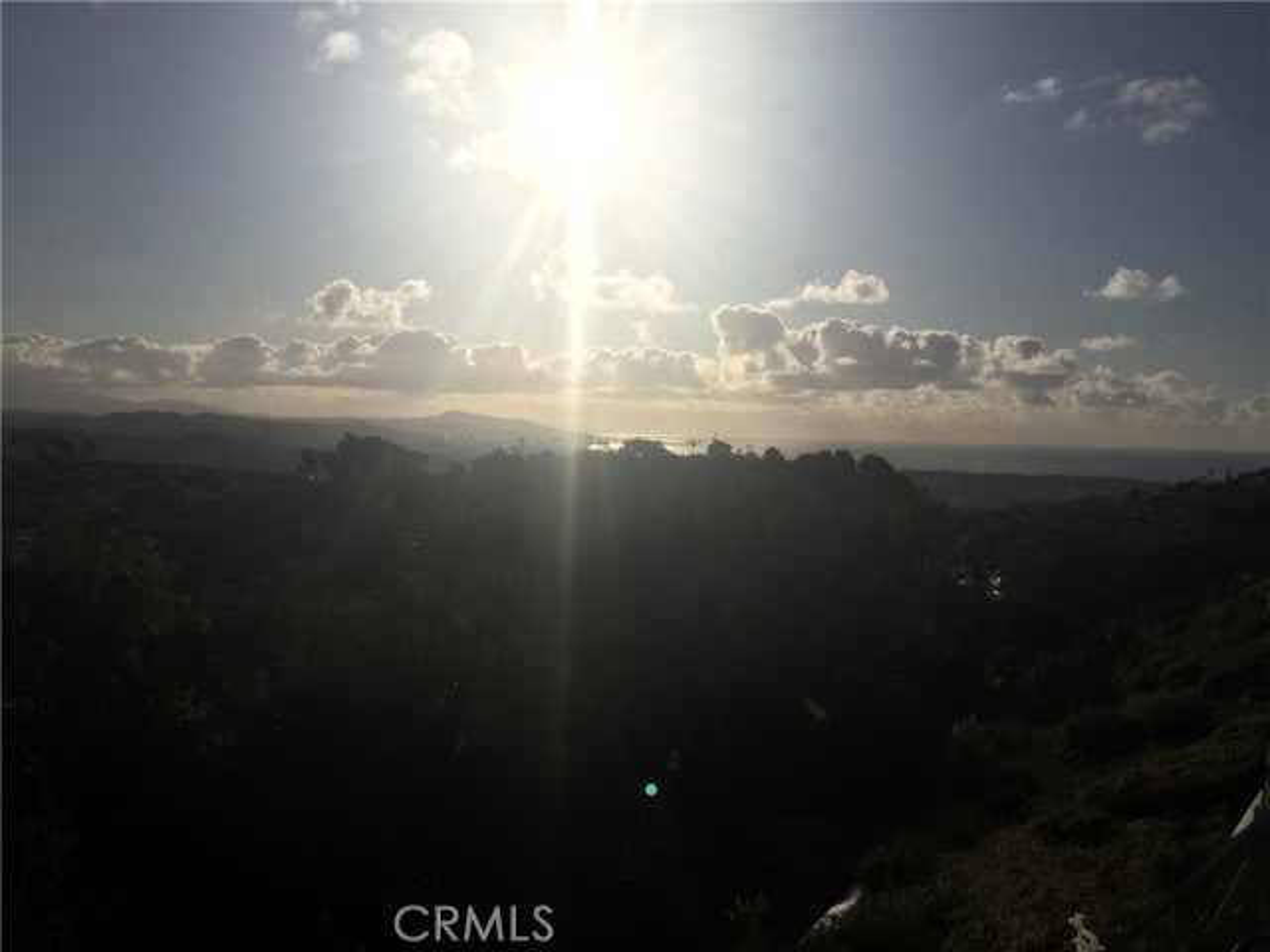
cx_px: 635
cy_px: 476
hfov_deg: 61.7
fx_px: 1064
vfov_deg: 48.2
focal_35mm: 29
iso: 40
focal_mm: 4.15
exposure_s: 1/40000
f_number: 2.2
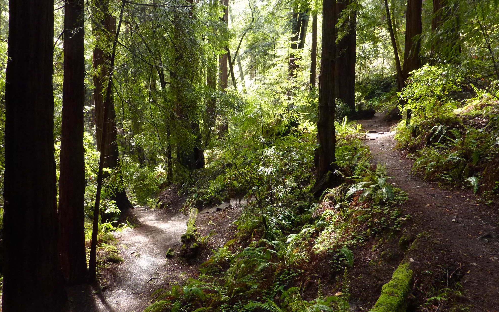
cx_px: 252
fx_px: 367
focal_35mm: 27
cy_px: 143
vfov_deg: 46.0
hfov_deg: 68.4
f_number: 3.3
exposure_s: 1/30
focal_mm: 4.1
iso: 250
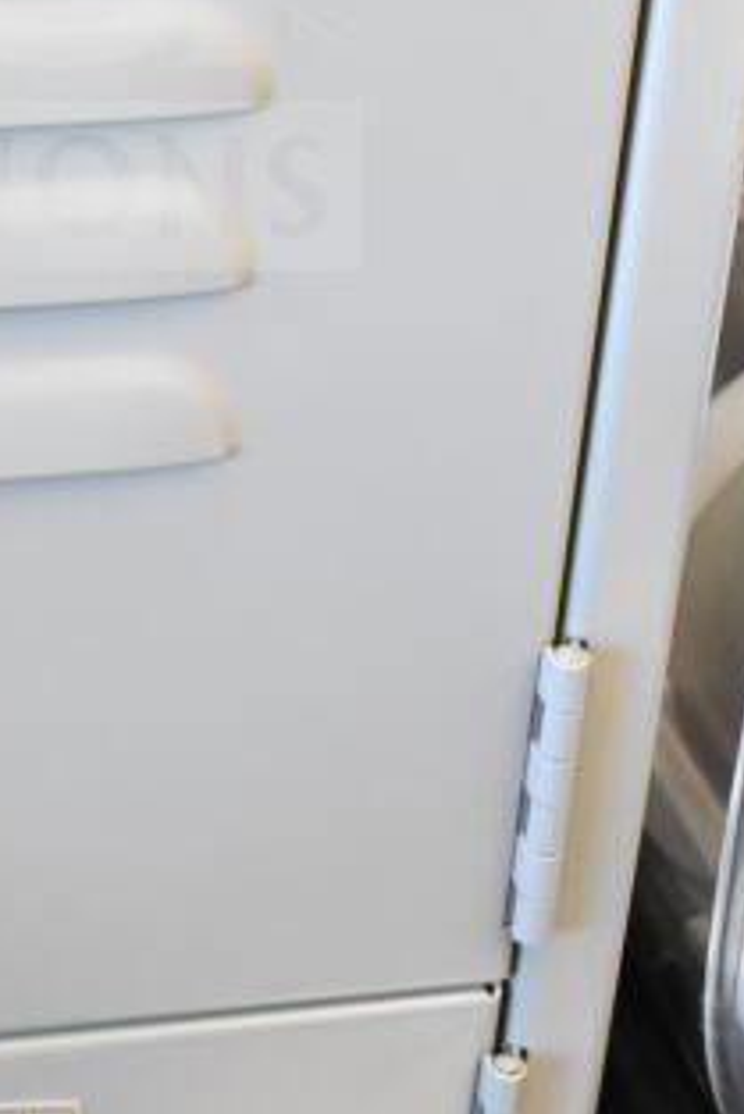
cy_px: -14
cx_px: -39
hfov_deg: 12.3
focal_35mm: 109
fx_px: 3389
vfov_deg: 18.2
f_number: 4
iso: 1600
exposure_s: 1/60
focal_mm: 25
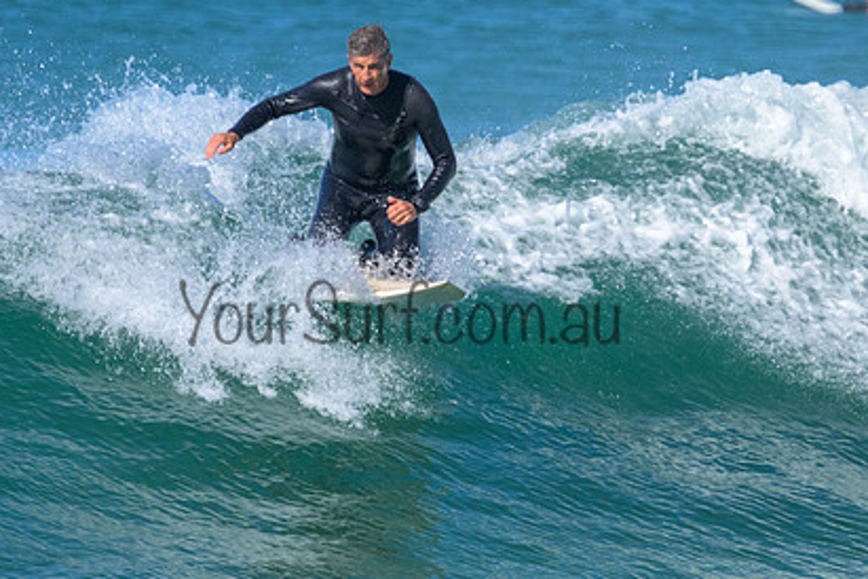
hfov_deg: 1.8
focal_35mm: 1128
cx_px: 397
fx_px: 27195
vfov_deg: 1.2
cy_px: 295
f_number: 11
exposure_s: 1/2000
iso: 3200
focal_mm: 800
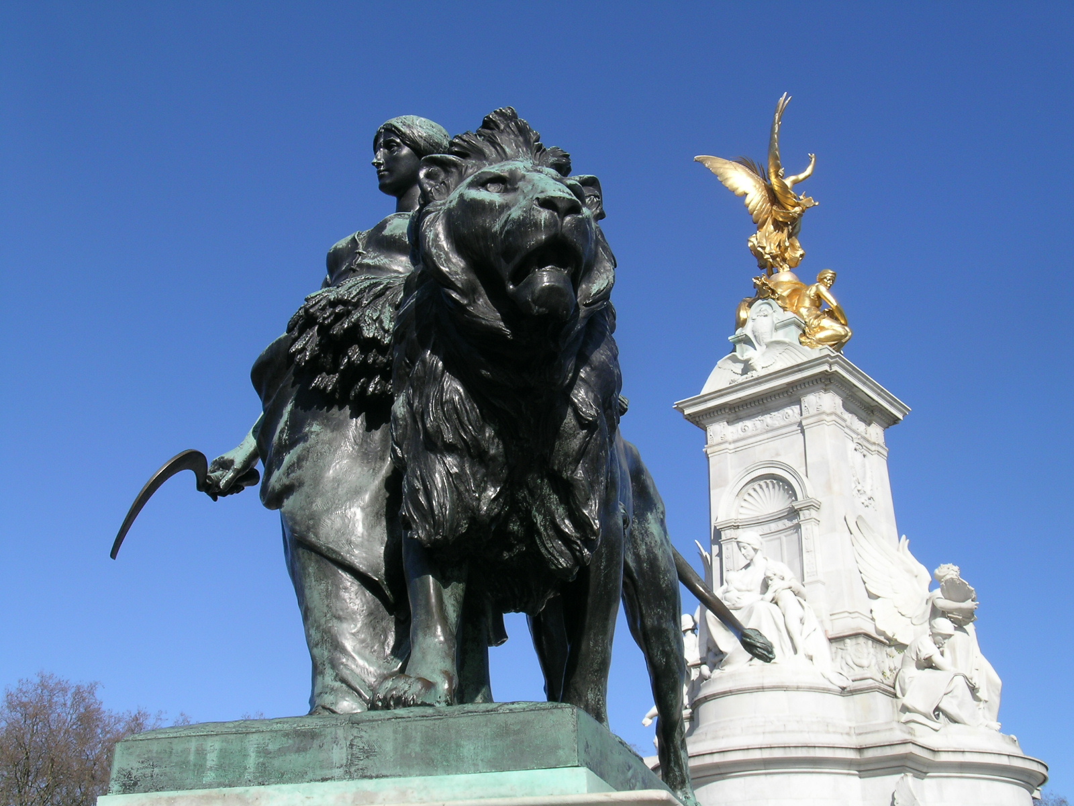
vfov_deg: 34.3
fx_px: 1303
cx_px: 537
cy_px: 403
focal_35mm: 42
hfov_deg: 44.8
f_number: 7.2
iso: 50
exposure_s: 1/254
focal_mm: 8.7
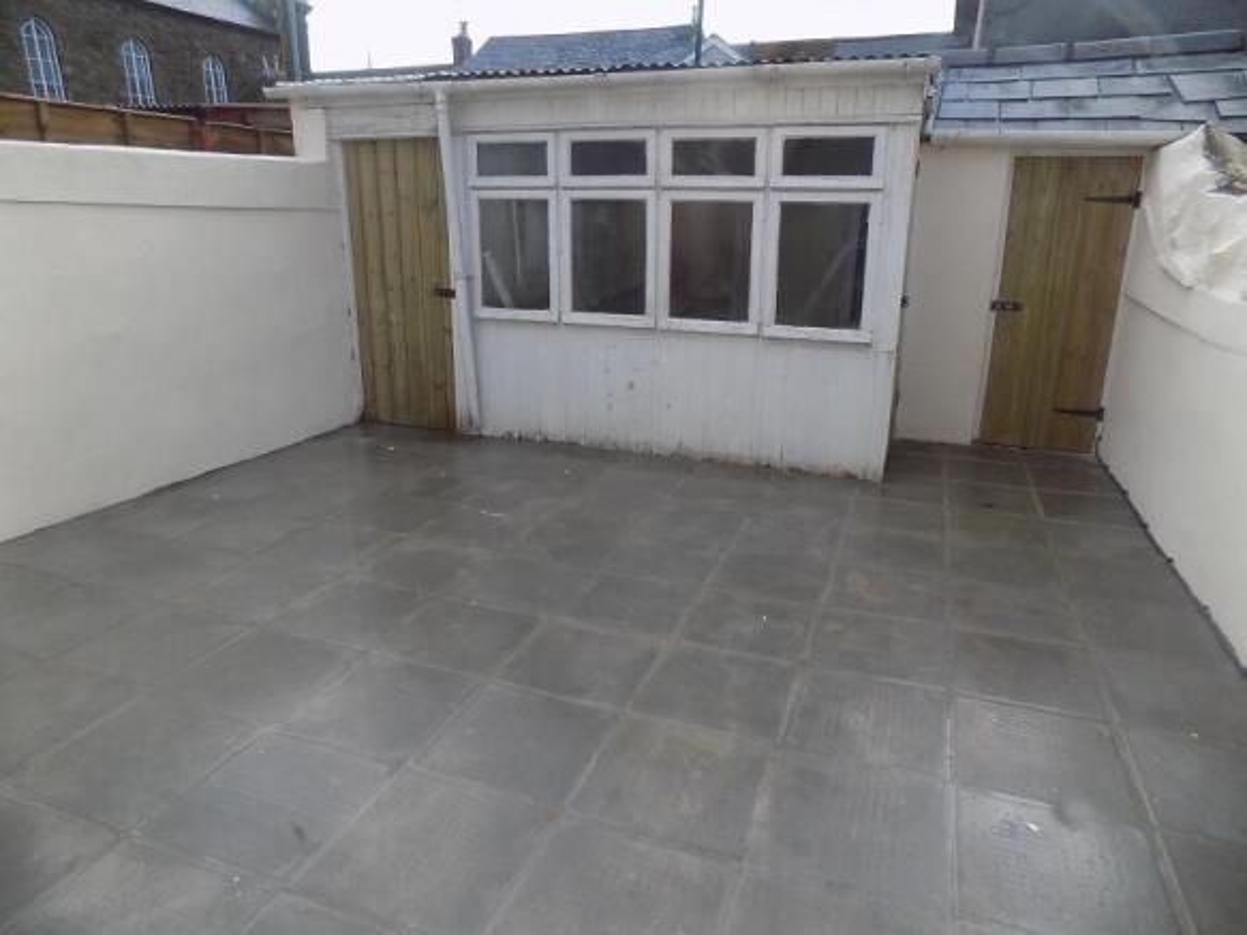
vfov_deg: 58.9
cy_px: 468
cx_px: 624
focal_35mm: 23
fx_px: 828
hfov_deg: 73.9
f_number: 3.1
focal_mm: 4
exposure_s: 1/200
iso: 80
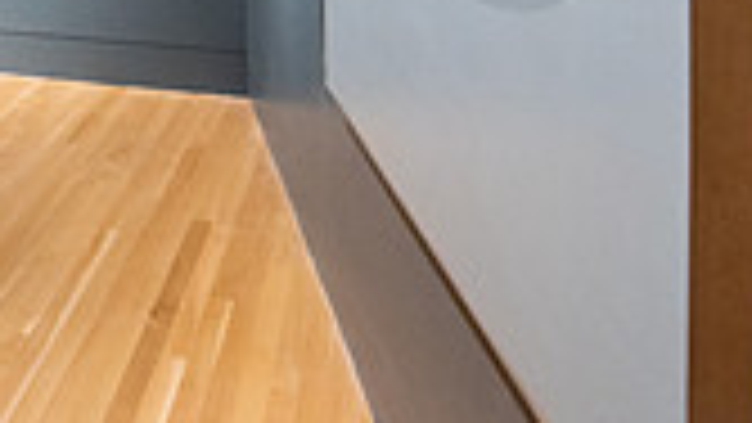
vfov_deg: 20.3
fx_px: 1017
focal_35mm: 51
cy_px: -205
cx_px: -477
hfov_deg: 25.3
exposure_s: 1/200
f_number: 2.8
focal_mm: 14
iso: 1000
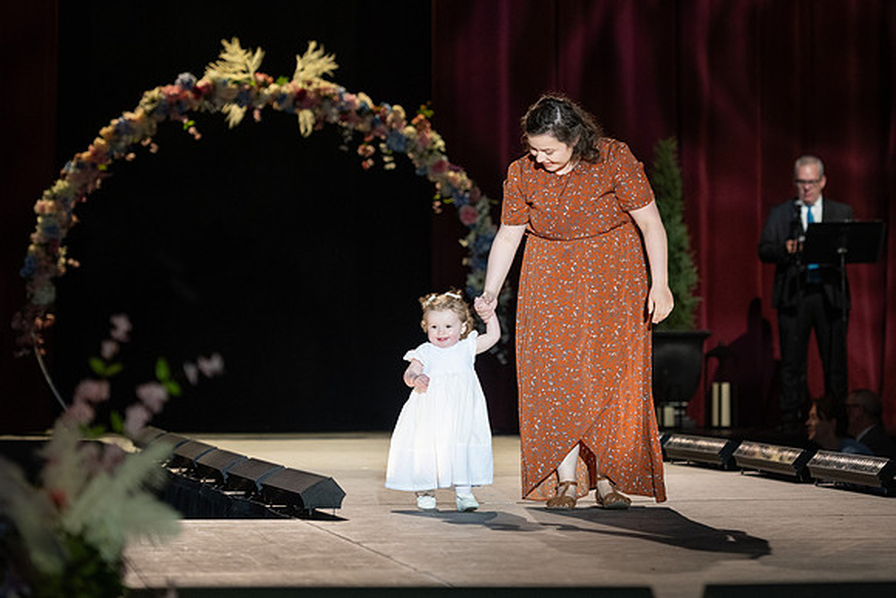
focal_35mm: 143
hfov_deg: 14.3
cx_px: 511
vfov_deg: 9.6
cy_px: 262
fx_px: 3571
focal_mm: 112
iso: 1000
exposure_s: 1/640
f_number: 2.8
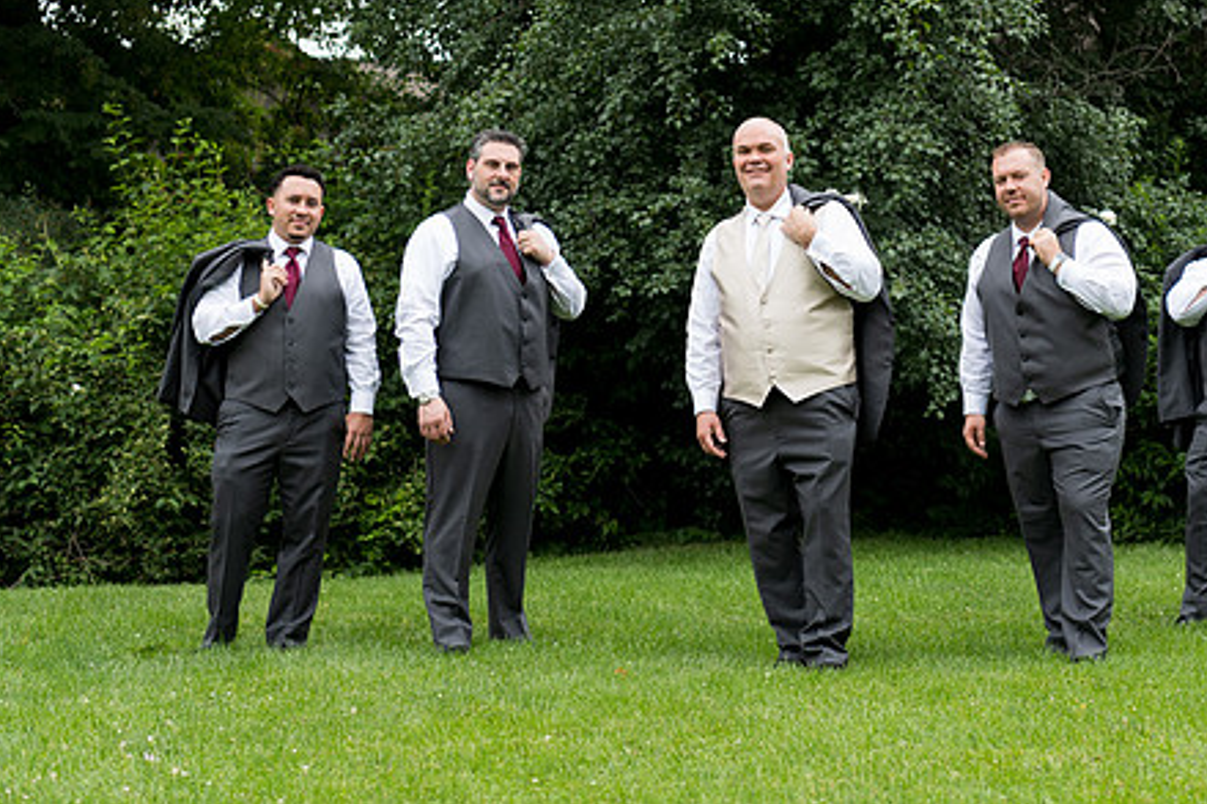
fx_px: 2279
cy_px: 273
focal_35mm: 68
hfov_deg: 29.5
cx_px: 802
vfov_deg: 19.9
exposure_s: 1/320
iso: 90
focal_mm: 48
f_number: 2.8
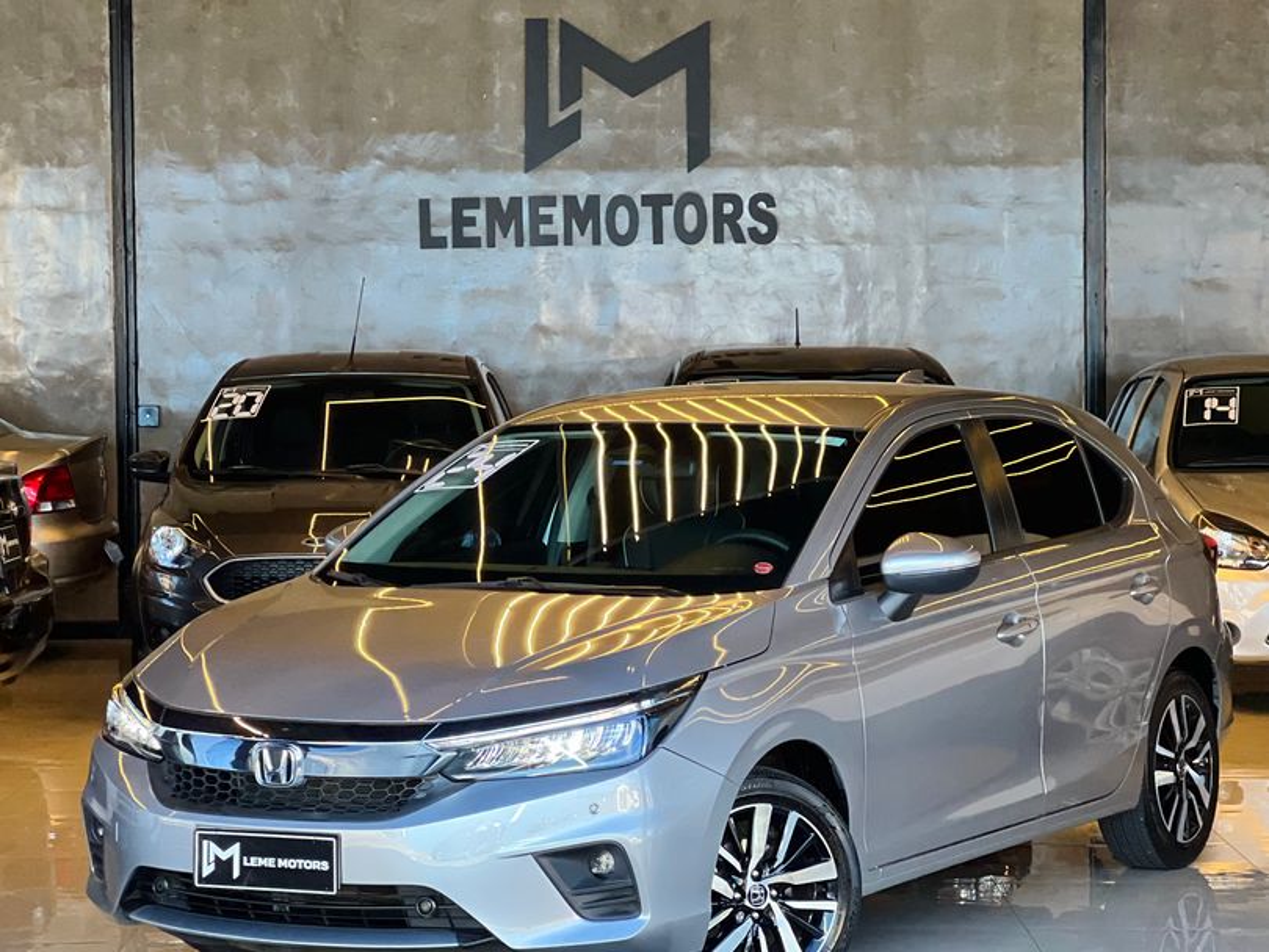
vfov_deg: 19.1
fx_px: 2824
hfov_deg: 25.3
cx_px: 634
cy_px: 476
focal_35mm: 77
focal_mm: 9
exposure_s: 1/121
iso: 125
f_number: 2.8
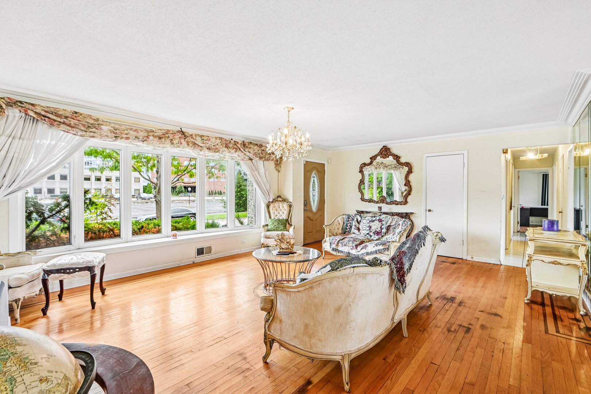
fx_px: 263
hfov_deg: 96.7
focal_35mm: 16
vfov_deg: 73.7
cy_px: 197
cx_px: 296
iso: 400
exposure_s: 1/25
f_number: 13
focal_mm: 16
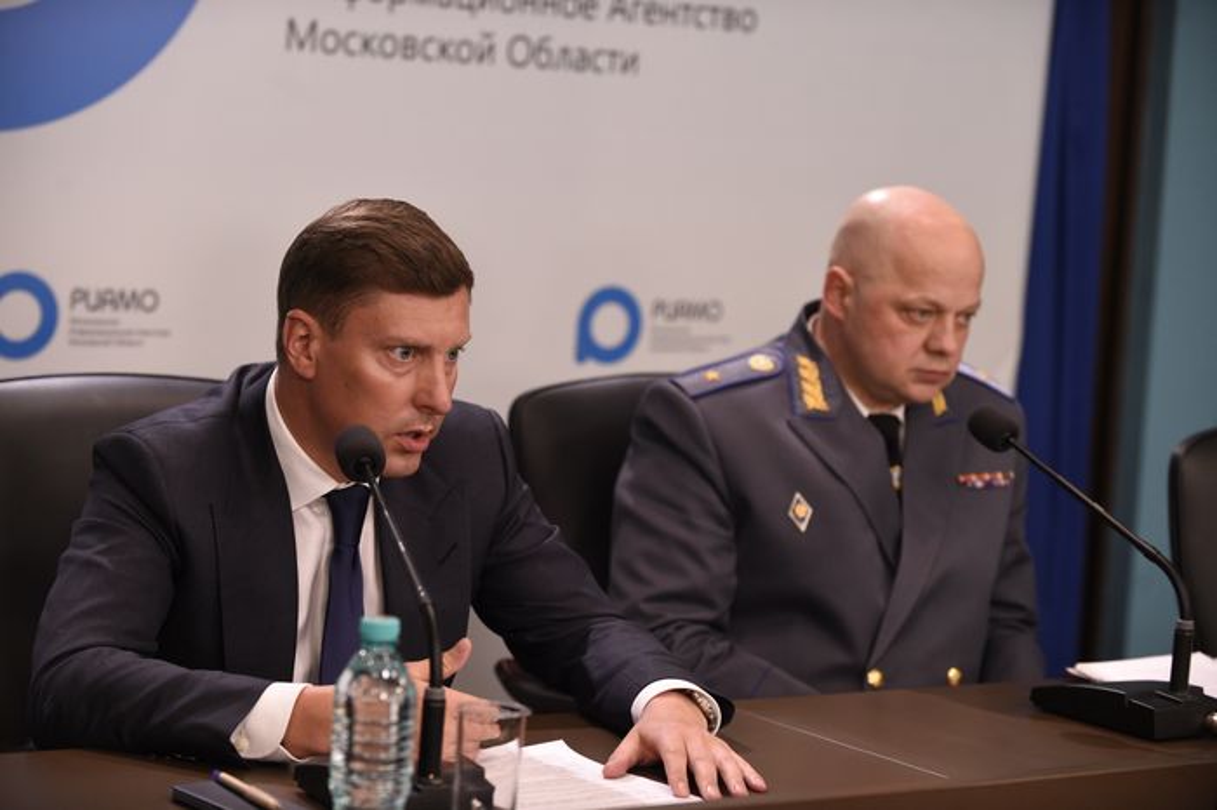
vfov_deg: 15.2
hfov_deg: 22.6
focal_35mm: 90
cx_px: 608
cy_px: 405
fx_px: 3041
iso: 1600
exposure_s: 1/320
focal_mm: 90
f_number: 4
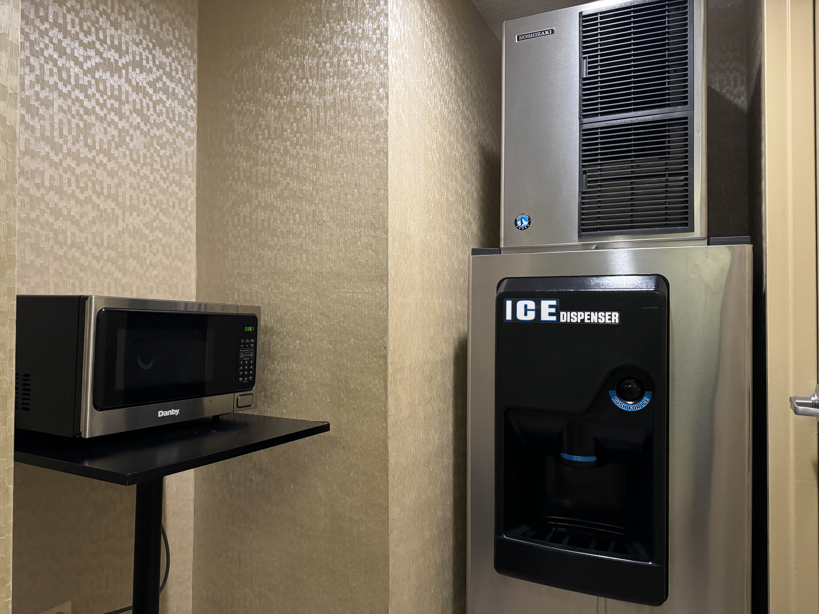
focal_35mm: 24
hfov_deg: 71.6
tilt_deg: +0.6
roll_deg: -0.4
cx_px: 410
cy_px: 307
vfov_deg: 56.8
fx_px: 568
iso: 800
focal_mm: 6.76
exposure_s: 1/60
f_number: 1.78
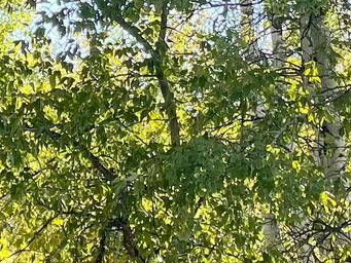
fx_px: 1582
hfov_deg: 12.6
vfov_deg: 9.5
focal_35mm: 156
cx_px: 98
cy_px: 210
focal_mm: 4.2
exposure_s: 1/477
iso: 32
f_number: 1.6
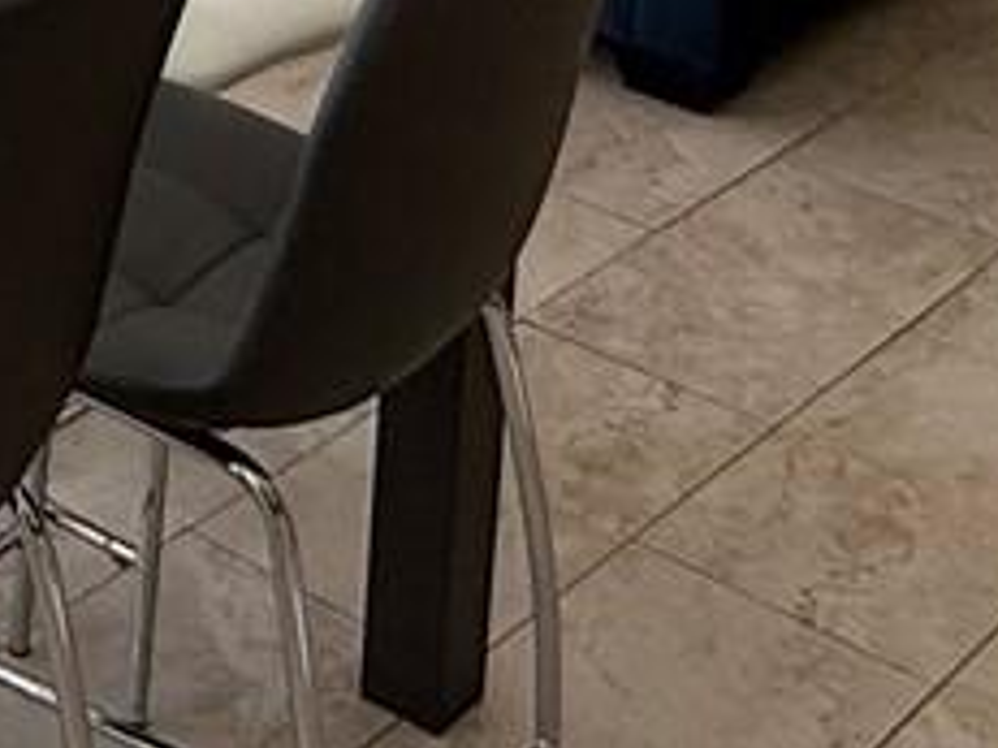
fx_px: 2795
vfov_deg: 13.8
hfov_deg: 19.2
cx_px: -186
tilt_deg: -11.2
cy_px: -523
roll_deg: -1.1
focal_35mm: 97
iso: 64
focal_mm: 2.22
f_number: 2.2
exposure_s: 1/99
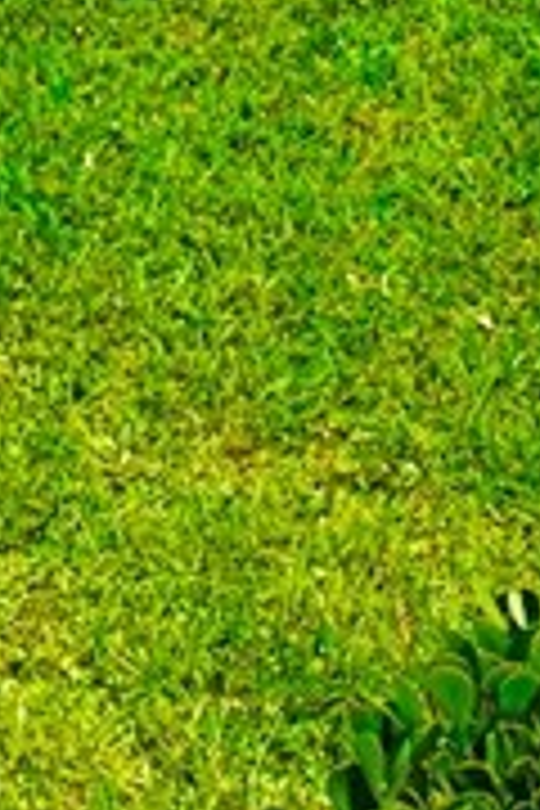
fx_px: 4995
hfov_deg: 6.0
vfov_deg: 8.6
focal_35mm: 222
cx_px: -639
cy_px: -1004
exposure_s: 1/4000
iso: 150
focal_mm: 8.67
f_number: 1.8
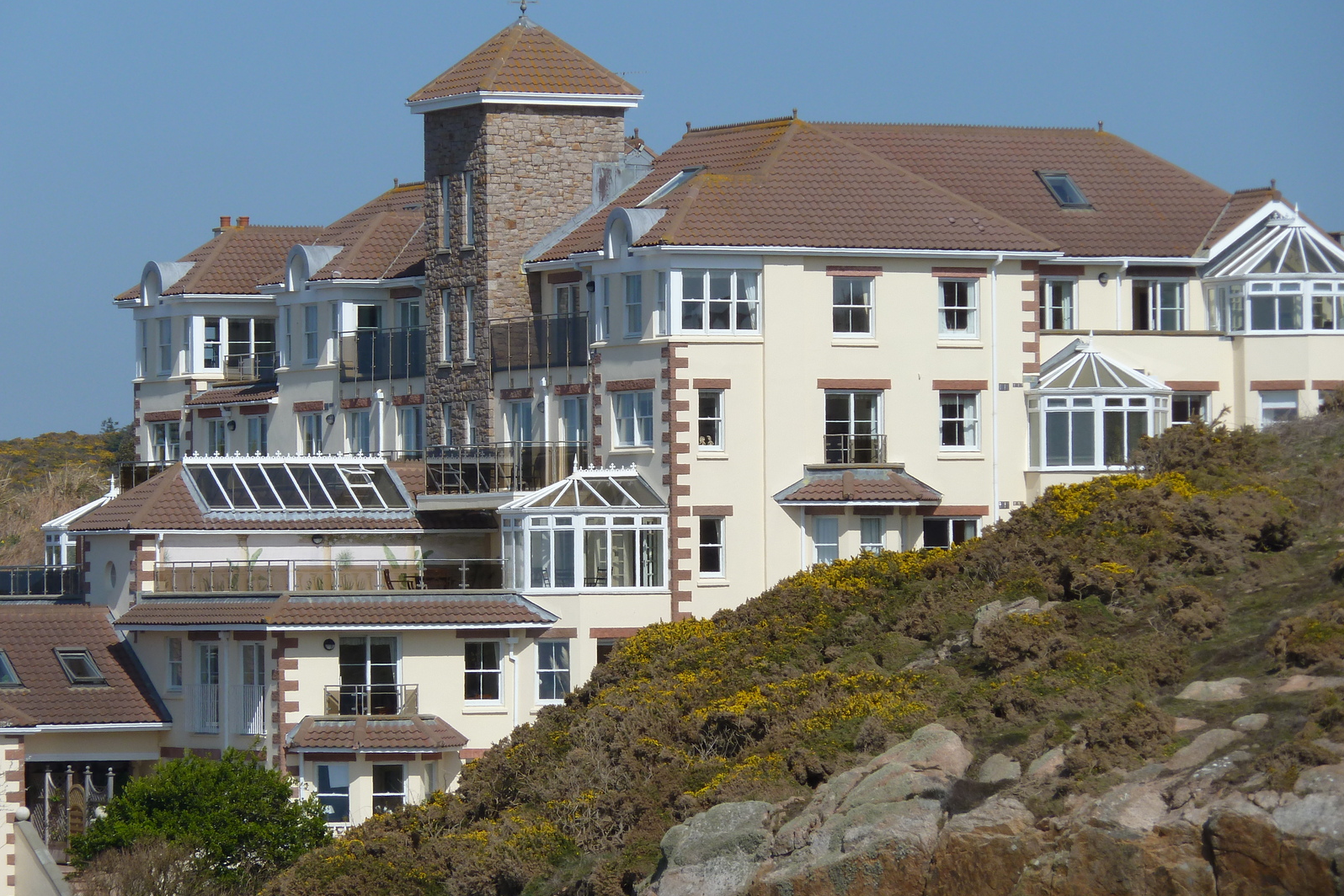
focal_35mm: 219
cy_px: 407
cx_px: 673
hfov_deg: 9.4
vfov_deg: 6.3
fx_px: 8175
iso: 80
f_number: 5.6
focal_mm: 34.4
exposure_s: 1/640
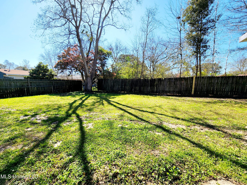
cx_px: 124
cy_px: 92
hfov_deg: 106.2
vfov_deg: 89.9
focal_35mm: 13
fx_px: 93
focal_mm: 2.2
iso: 50
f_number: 2.2
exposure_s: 1/1667
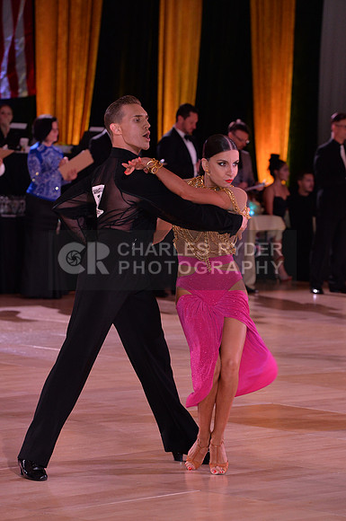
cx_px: 173
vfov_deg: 11.8
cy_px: 260
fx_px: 2530
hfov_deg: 7.8
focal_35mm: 175
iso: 1600
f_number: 5.6
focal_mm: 175
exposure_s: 1/250
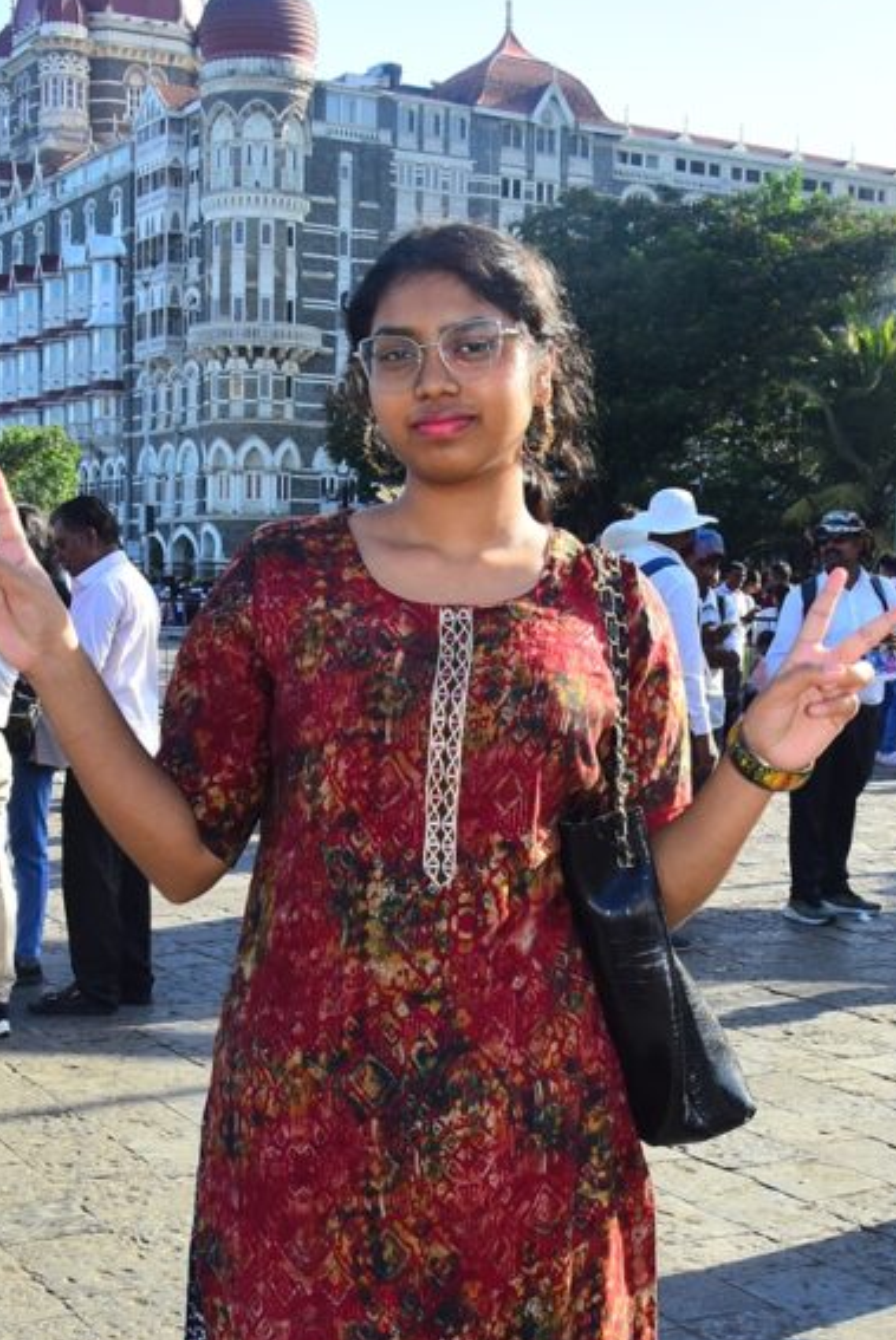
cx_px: 454
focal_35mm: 57
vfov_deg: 34.9
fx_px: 2120
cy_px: 841
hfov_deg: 23.9
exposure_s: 1/200
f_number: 9
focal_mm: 21
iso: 250
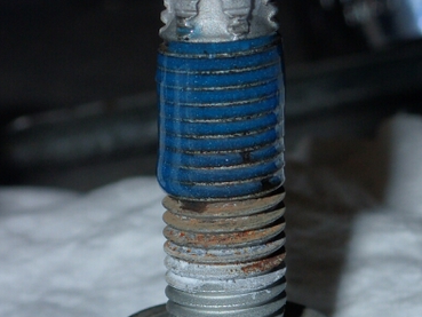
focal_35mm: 130
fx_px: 1585
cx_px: 218
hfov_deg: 15.2
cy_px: 188
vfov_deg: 11.4
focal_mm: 18
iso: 200
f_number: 6.3
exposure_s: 1/200
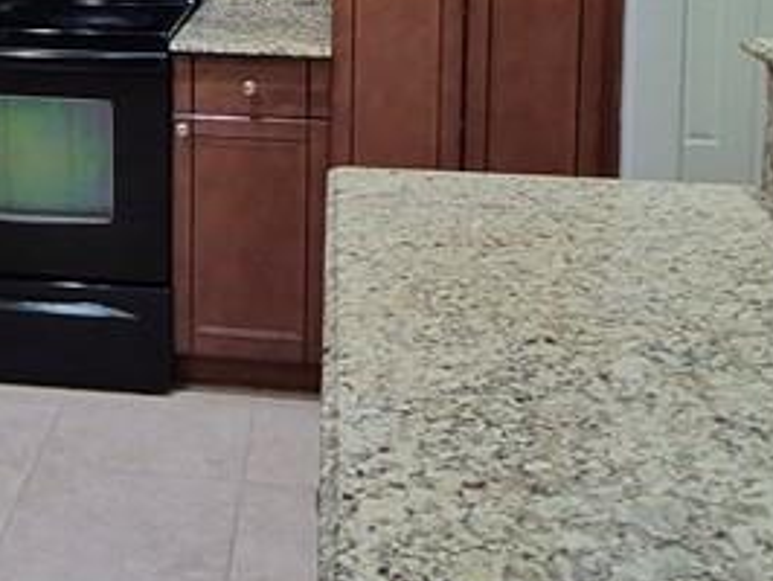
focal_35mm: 50
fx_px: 1118
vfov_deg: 27.1
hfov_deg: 36.3
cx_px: 110
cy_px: -32
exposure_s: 1/60
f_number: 2.2
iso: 640
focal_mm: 1.74
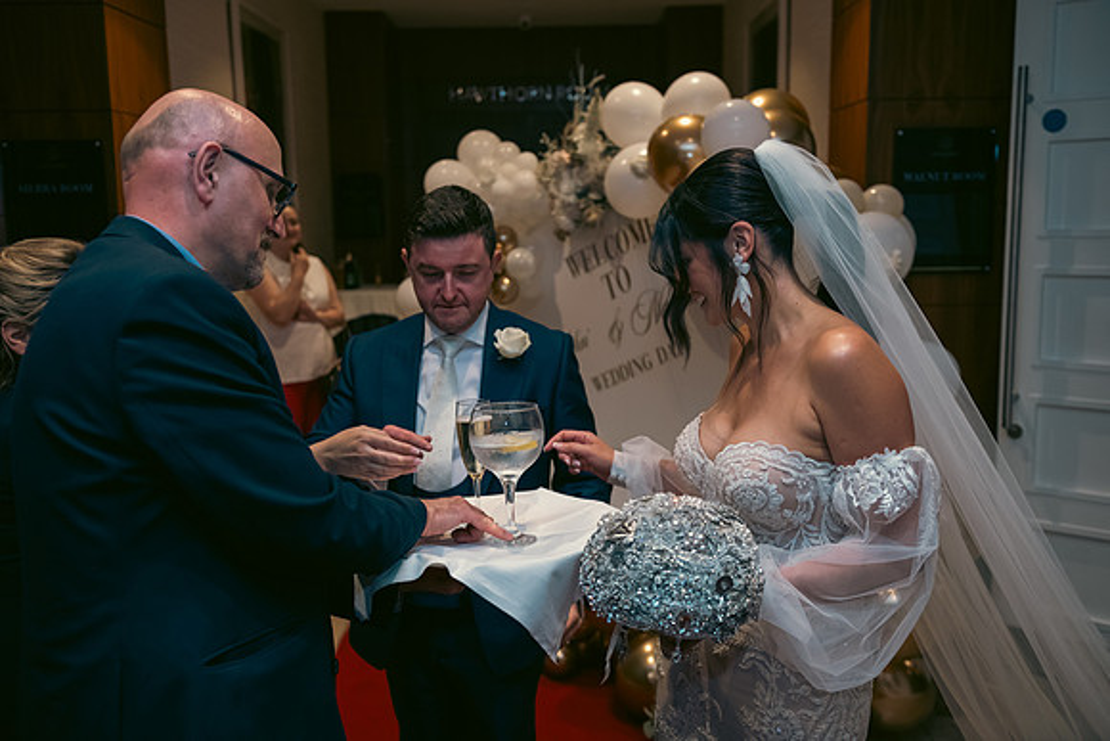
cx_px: 555
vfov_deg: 37.9
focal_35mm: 35
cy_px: 370
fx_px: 1079
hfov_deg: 54.4
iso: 800
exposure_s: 1/160
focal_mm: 35
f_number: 3.5
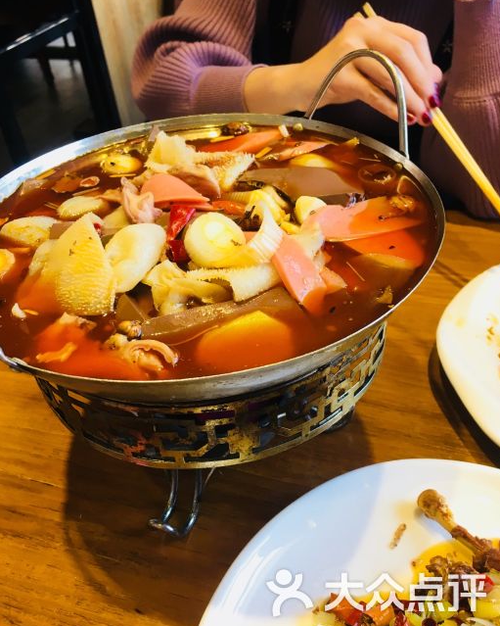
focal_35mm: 31
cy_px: 301
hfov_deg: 47.1
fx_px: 574
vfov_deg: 57.2
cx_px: 255
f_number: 2.2
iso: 32
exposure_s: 1/33
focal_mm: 4.15
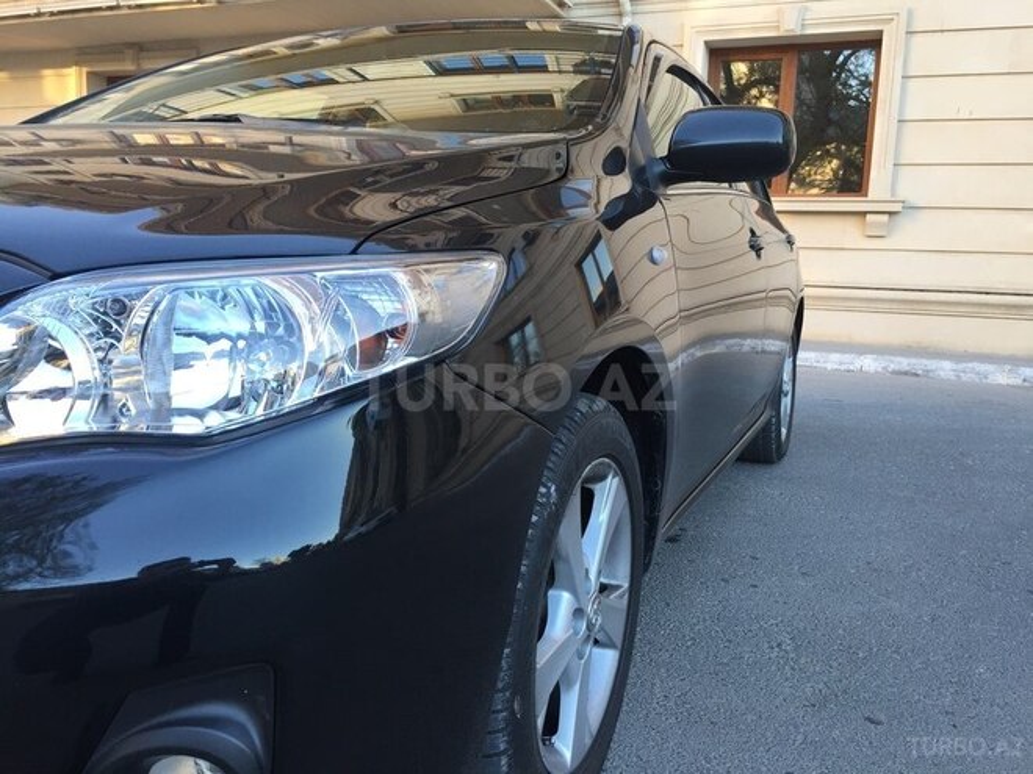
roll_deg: -3.6
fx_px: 865
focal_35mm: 29
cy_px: 387
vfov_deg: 48.2
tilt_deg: -6.9
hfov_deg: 61.7
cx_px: 516
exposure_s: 1/100
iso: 50
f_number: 2.2
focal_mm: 4.15
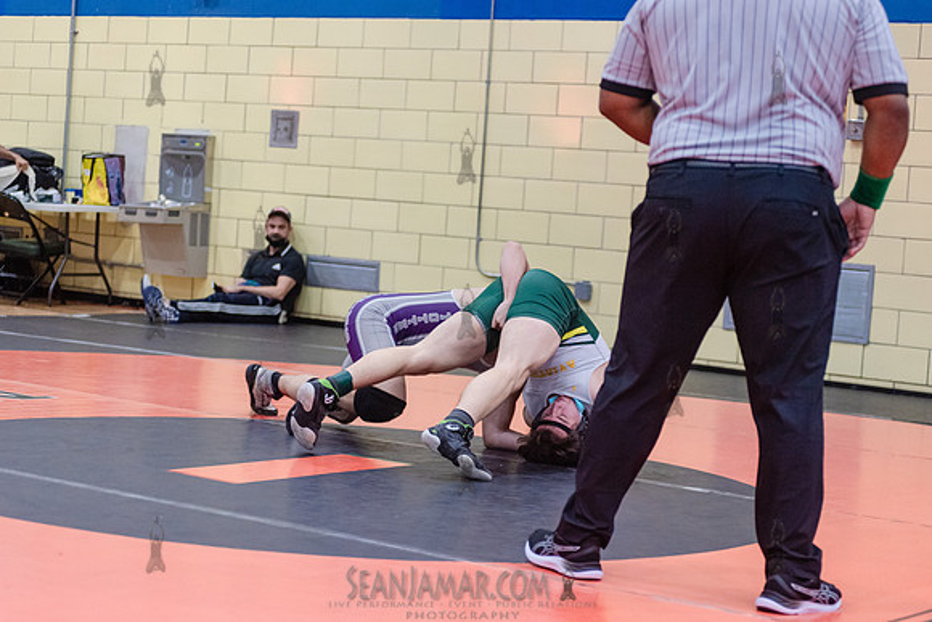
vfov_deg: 17.1
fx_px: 2071
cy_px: 311
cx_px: 466
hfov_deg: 25.4
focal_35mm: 80
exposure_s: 1/400
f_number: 3.5
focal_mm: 80
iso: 4000
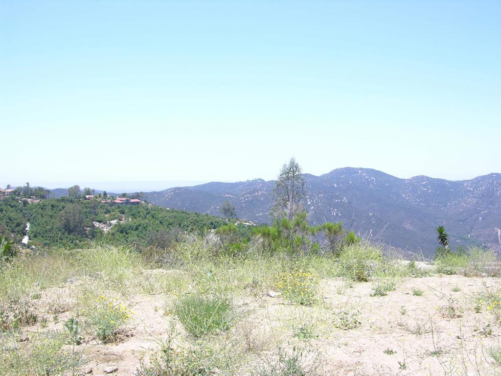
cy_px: 188
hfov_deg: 52.6
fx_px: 507
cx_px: 250
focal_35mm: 35
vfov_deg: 40.7
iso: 50
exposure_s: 1/206
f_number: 5.6
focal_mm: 8.9
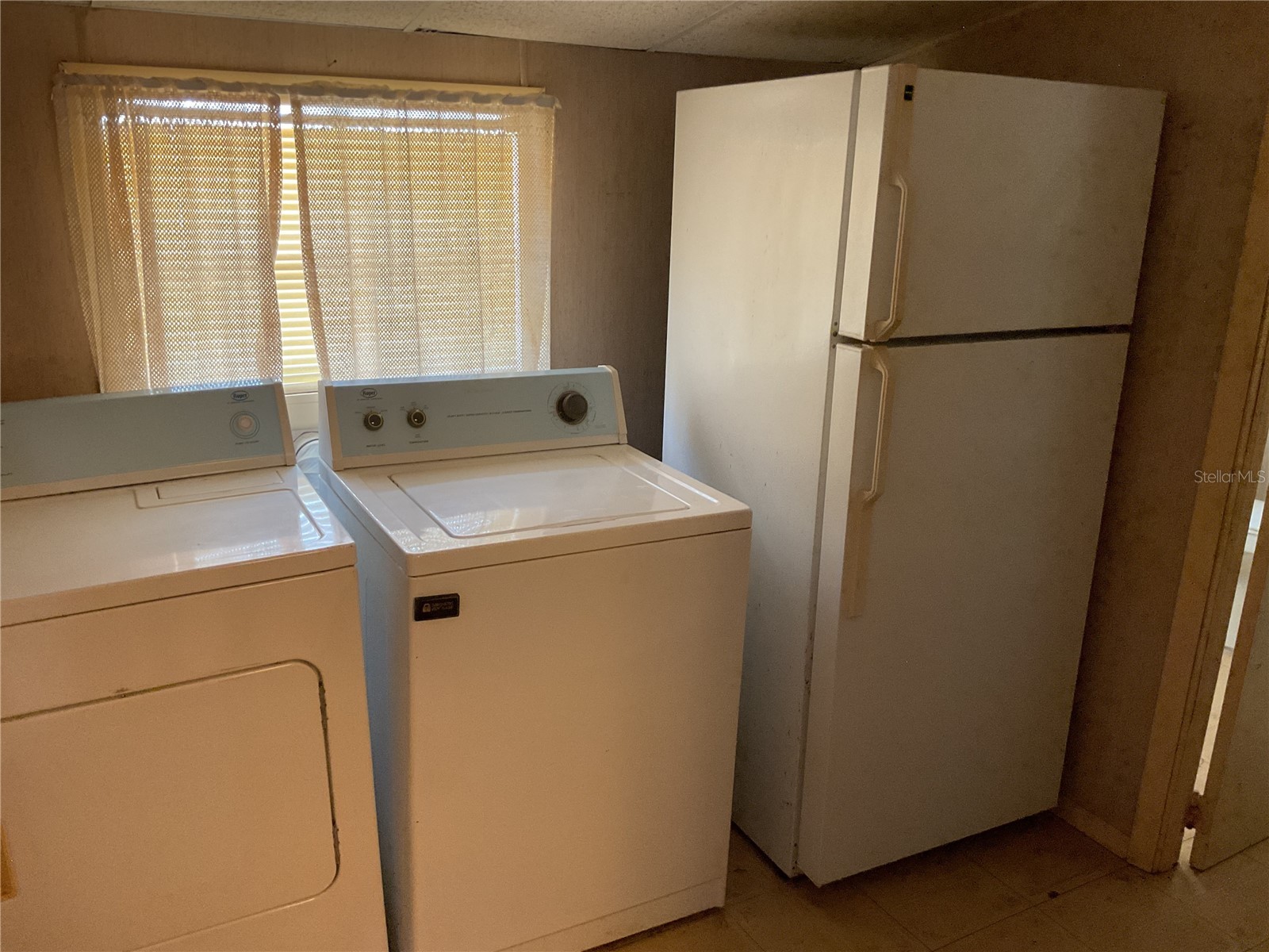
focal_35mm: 29
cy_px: 476
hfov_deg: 61.7
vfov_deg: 48.2
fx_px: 1063
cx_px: 634
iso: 250
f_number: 1.8
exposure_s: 1/60
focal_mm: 3
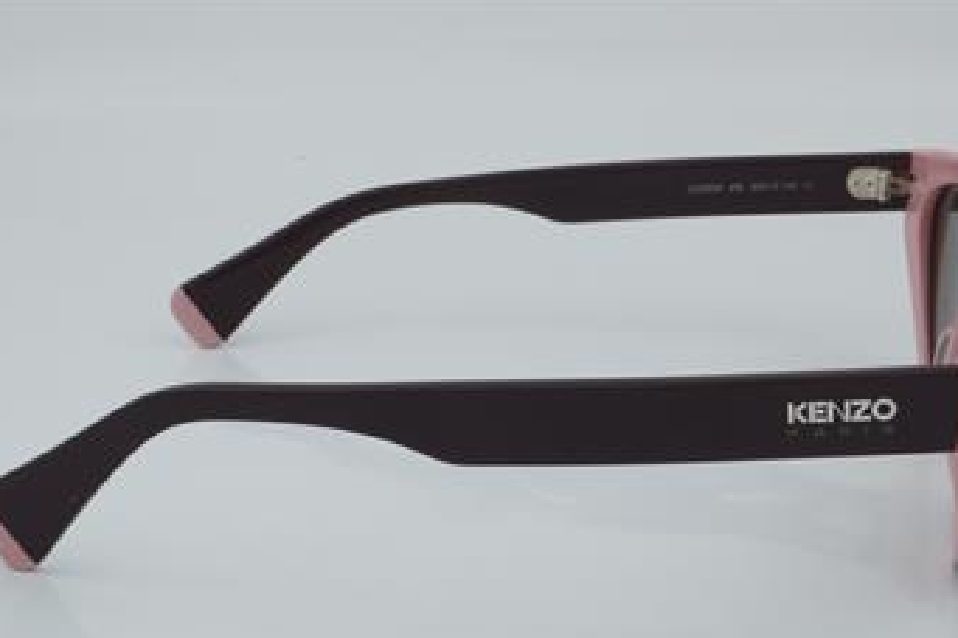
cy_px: 368
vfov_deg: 15.5
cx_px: 508
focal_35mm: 88
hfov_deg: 23.1
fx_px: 2341
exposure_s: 1/4
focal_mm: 50
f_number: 32
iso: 100
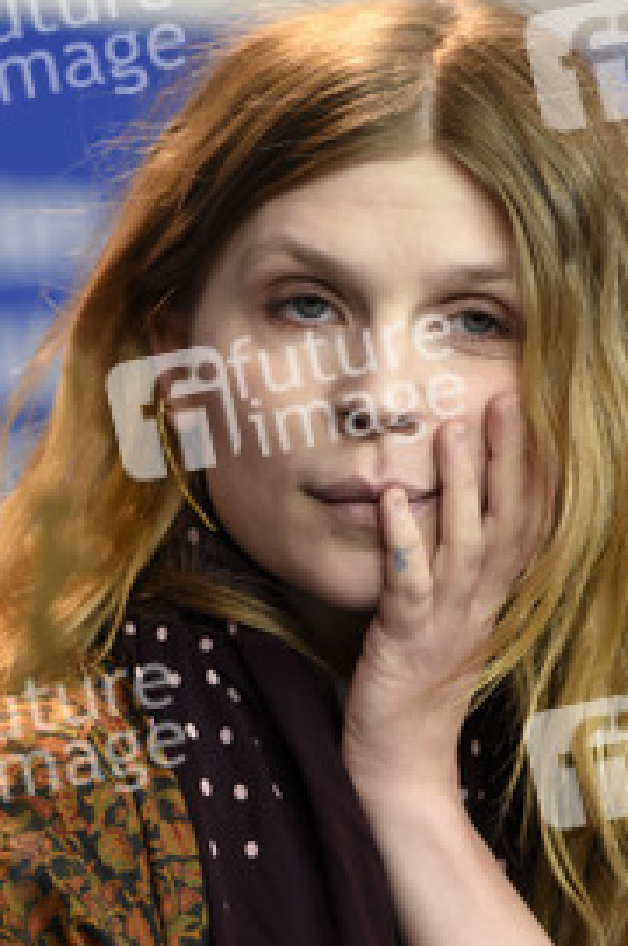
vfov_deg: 4.7
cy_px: 572
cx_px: 387
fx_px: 11621
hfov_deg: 3.1
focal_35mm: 443
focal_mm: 200
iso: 1250
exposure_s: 1/320
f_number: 3.5
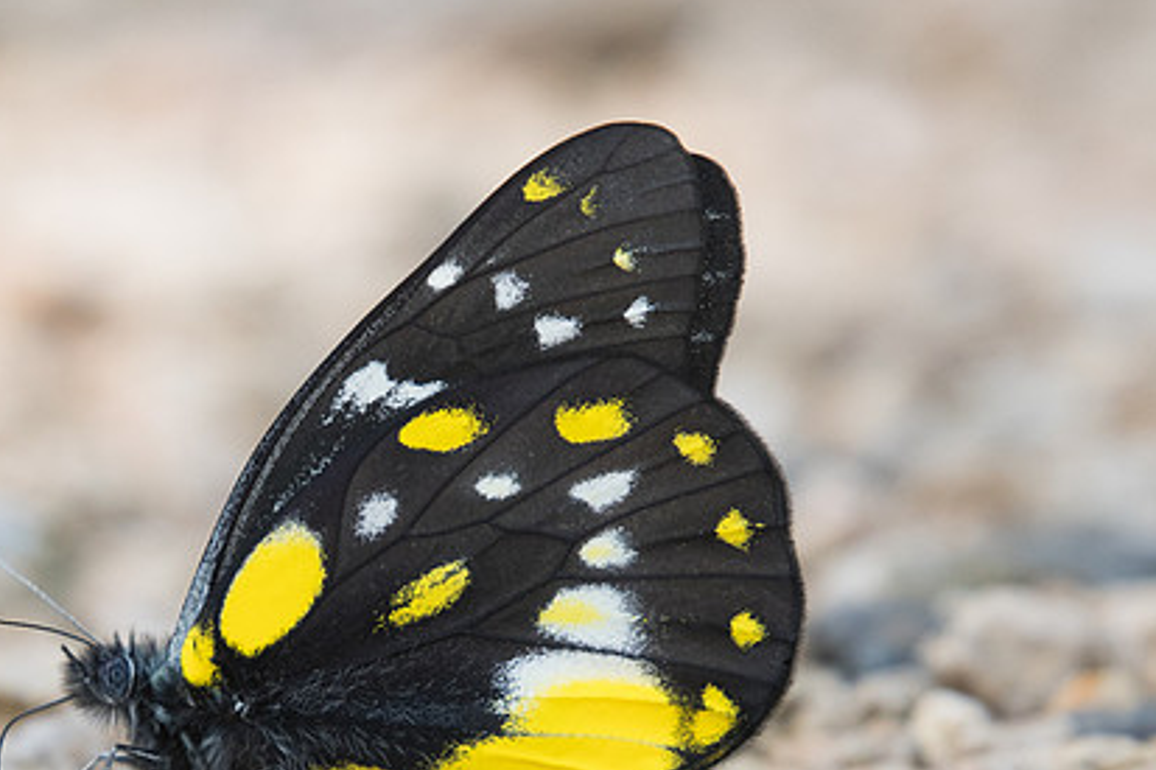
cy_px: 547
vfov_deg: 1.2
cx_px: 535
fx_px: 36173
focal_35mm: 1127
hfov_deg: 1.8
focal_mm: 400
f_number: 6.3
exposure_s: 1/250
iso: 800
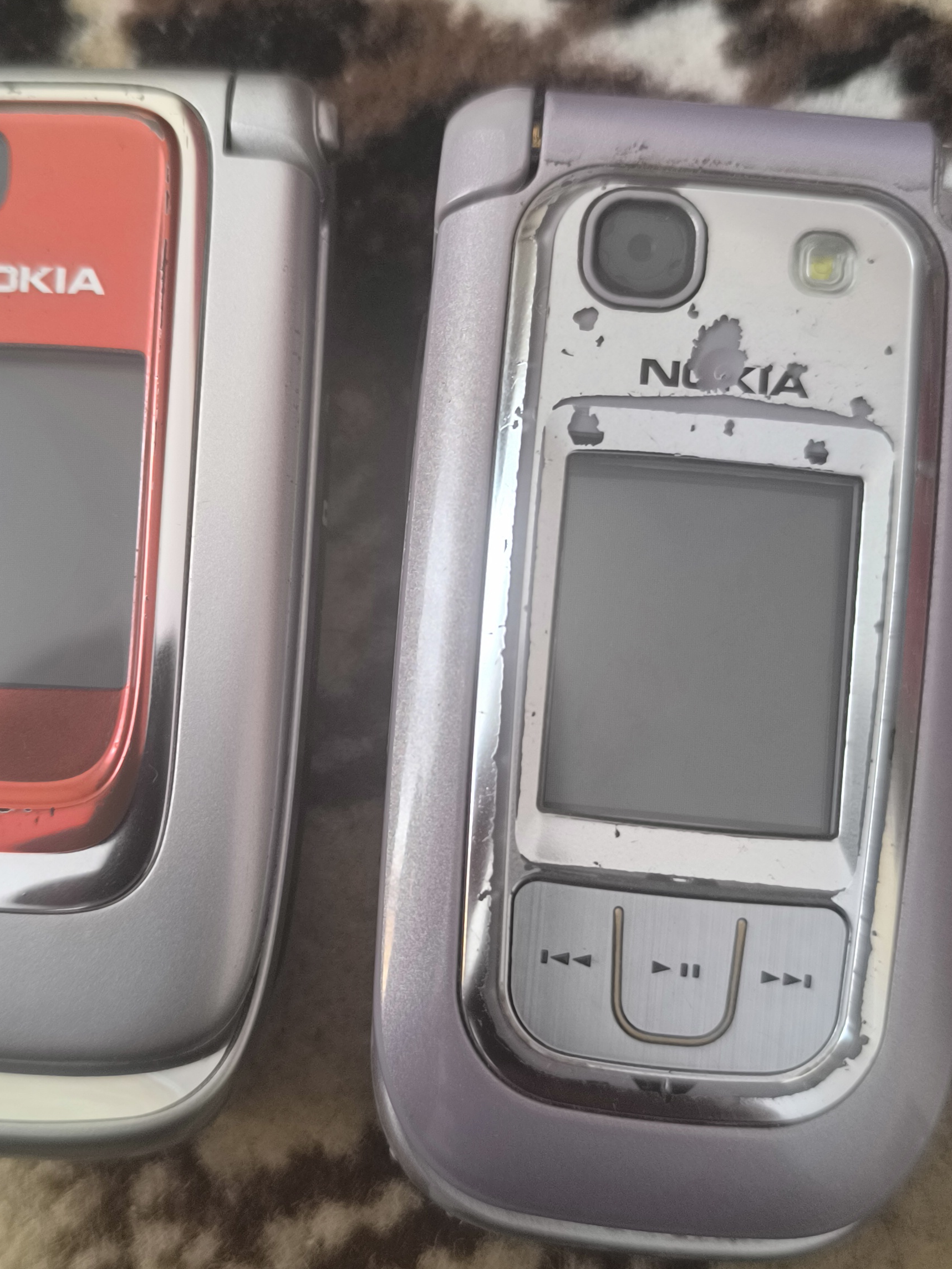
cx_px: 371
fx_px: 1503
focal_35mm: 41
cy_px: 620
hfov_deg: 35.0
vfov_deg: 45.8
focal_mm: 6.14
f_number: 1.65
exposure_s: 1/33.3
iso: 1000
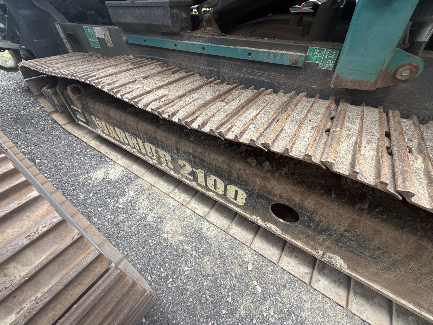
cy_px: 162
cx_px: 216
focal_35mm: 14
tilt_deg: -42.8
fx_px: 175
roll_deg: +2.1
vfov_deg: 85.7
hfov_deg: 102.1
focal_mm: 2.22
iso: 200
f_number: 2.2
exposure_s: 1/121
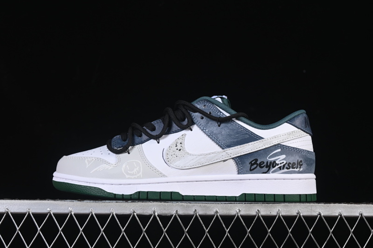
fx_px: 777
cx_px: 186
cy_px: 124
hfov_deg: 27.0
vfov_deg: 18.2
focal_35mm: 75
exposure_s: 1/80
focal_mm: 50
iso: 160
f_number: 8
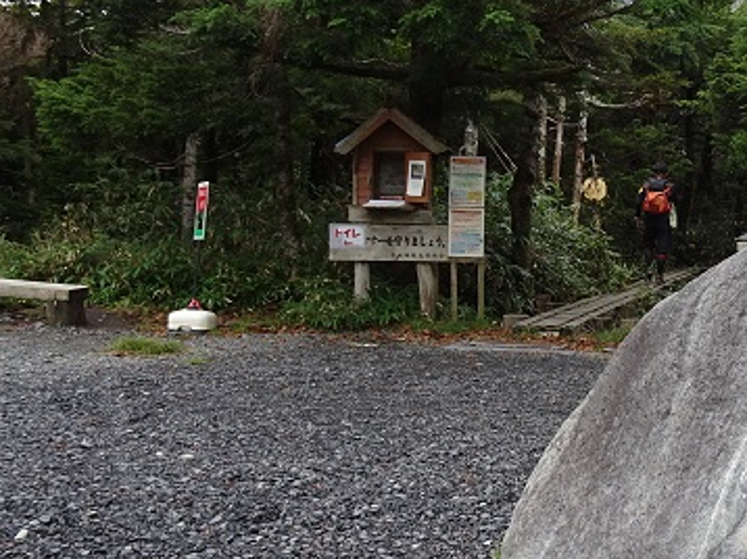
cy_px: 288
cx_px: 661
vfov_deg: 29.6
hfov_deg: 36.7
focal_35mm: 49
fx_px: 1057
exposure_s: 1/50
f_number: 3.5
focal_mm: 4.1
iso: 80
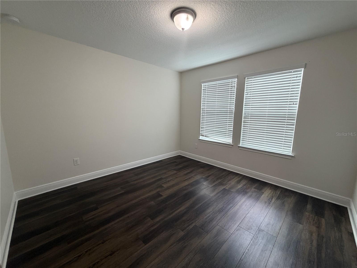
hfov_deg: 102.1
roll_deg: -0.2
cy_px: 134
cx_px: 178
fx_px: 144
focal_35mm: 14
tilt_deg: -9.0
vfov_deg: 85.7
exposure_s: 1/60
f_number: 2.2
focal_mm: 2.22
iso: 250
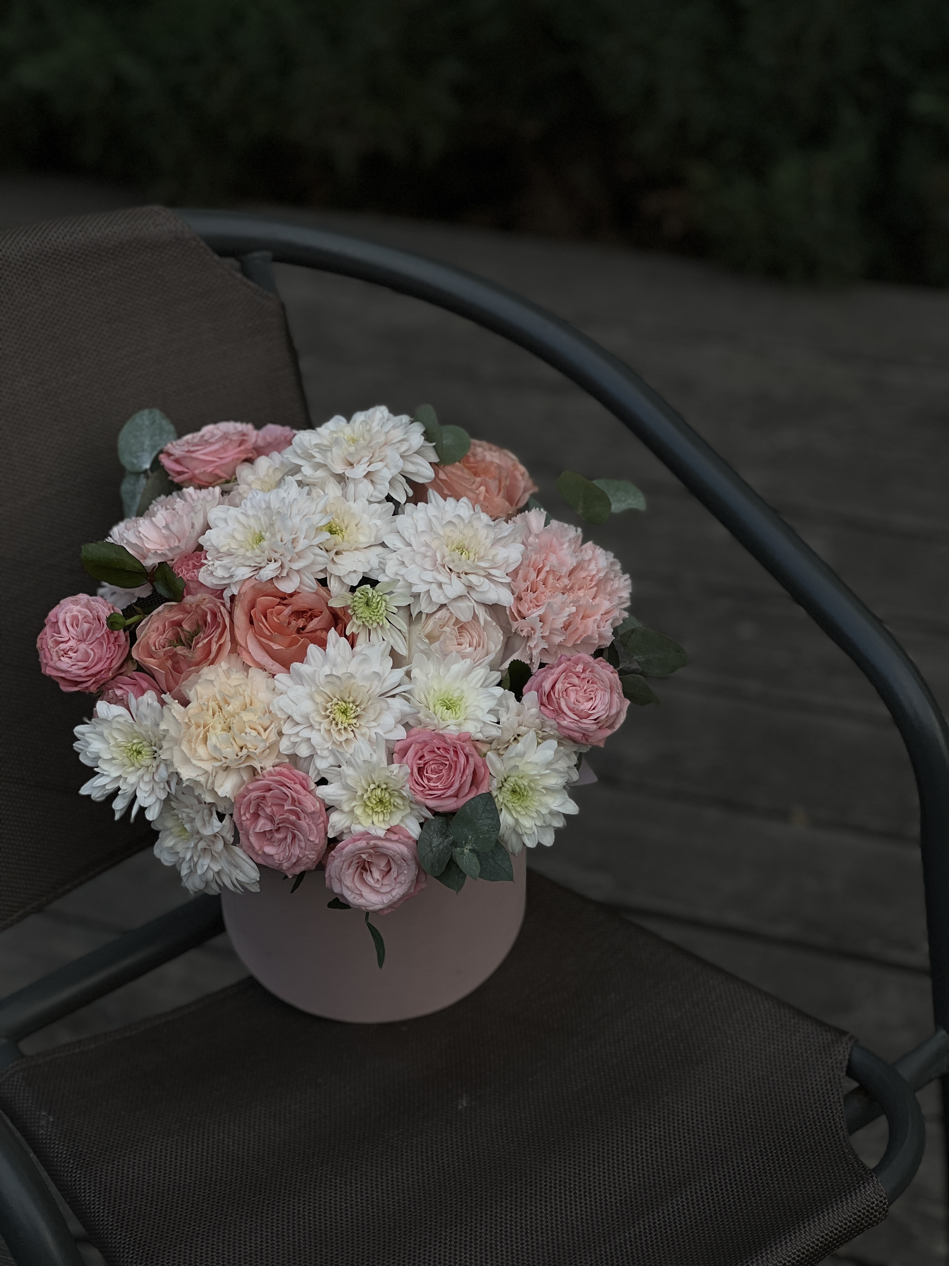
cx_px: 474
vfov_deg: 25.3
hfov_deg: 19.1
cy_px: 633
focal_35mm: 77
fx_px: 2815
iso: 25
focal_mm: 9
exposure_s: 1/211
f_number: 2.8
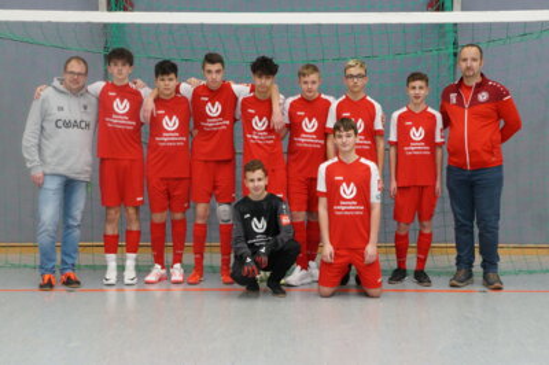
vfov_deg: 16.5
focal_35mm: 82
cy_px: 182
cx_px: 274
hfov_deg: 24.6
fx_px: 1257
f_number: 13
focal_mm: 55
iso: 3200
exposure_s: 1/40
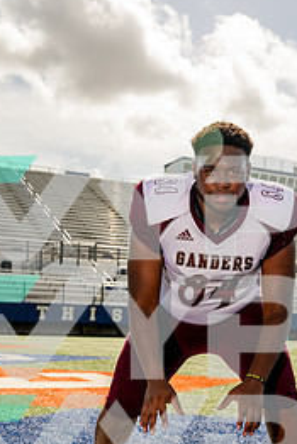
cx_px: 188
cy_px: 329
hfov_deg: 24.6
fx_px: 680
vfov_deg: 35.5
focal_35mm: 55
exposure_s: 1/500
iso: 100
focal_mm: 32
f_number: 5.6
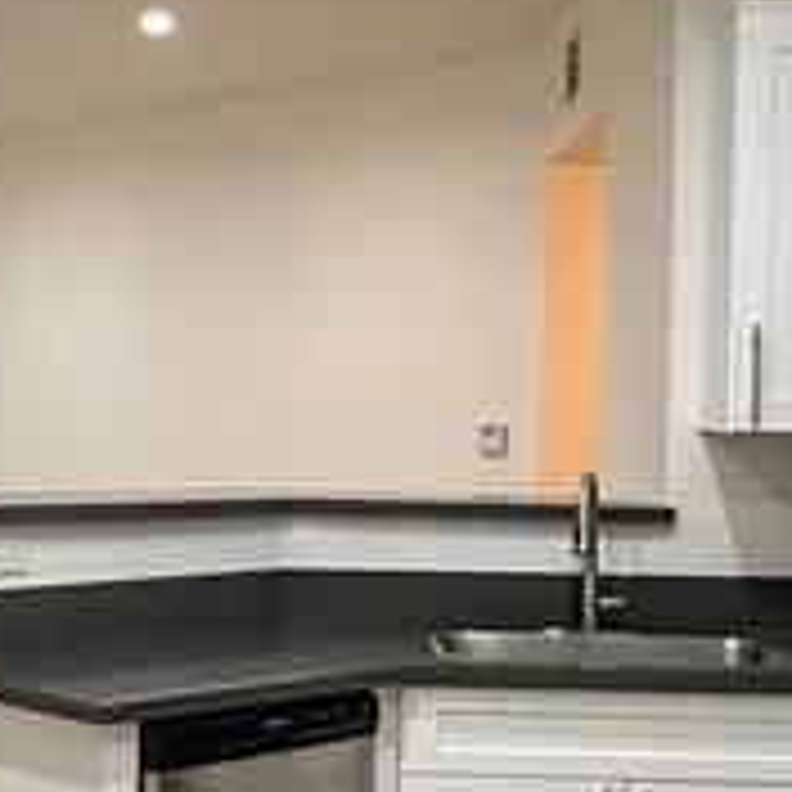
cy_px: 472
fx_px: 1864
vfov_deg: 24.0
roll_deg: -0.5
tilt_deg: -1.4
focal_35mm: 72
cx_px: 220
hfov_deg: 23.8
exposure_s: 1/60
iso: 250
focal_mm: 2.22
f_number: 2.2
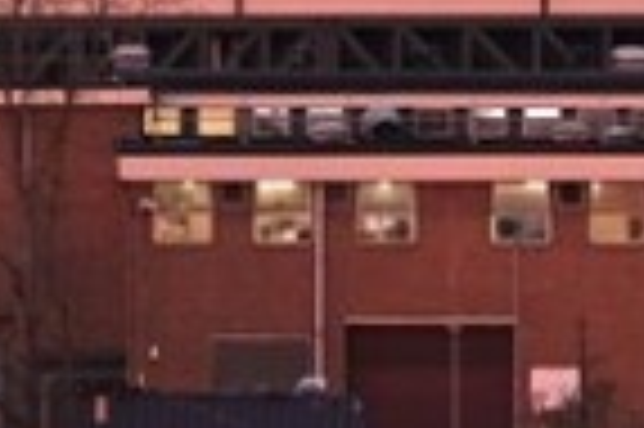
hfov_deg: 1.6
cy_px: -189
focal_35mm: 1321
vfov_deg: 1.0
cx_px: 338
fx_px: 23604
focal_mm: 140
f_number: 4
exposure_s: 1/100
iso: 400
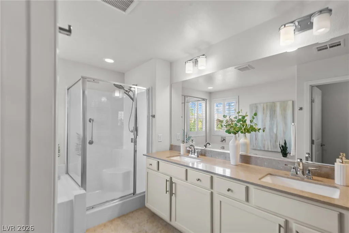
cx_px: 174
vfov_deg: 73.8
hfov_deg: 96.7
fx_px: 155
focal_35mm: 16
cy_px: 116
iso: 100
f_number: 8
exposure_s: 1/4
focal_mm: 16
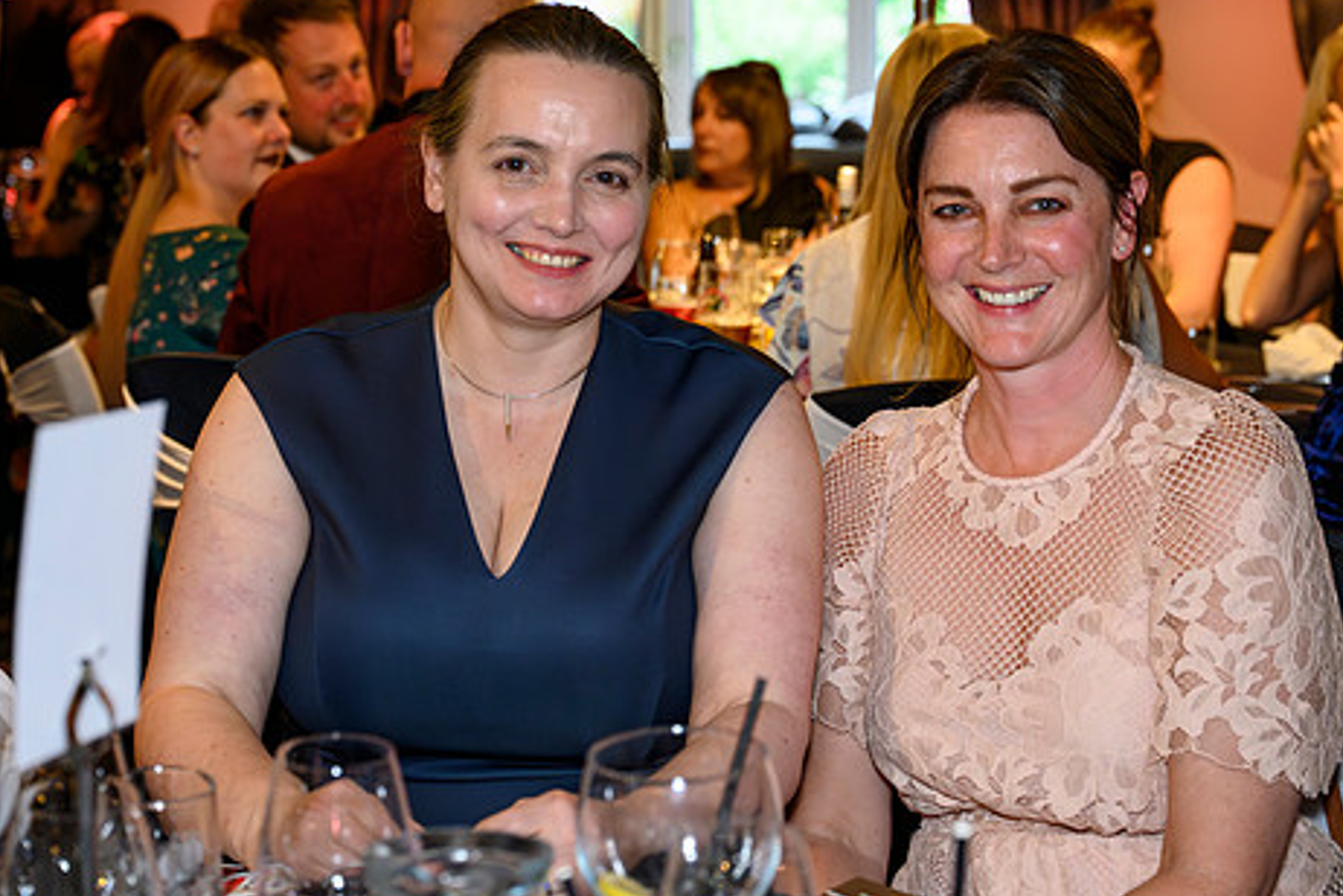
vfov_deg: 18.4
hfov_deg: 27.3
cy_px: 381
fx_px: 2760
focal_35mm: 74
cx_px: 698
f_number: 4.5
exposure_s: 1/125
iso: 2000
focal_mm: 59
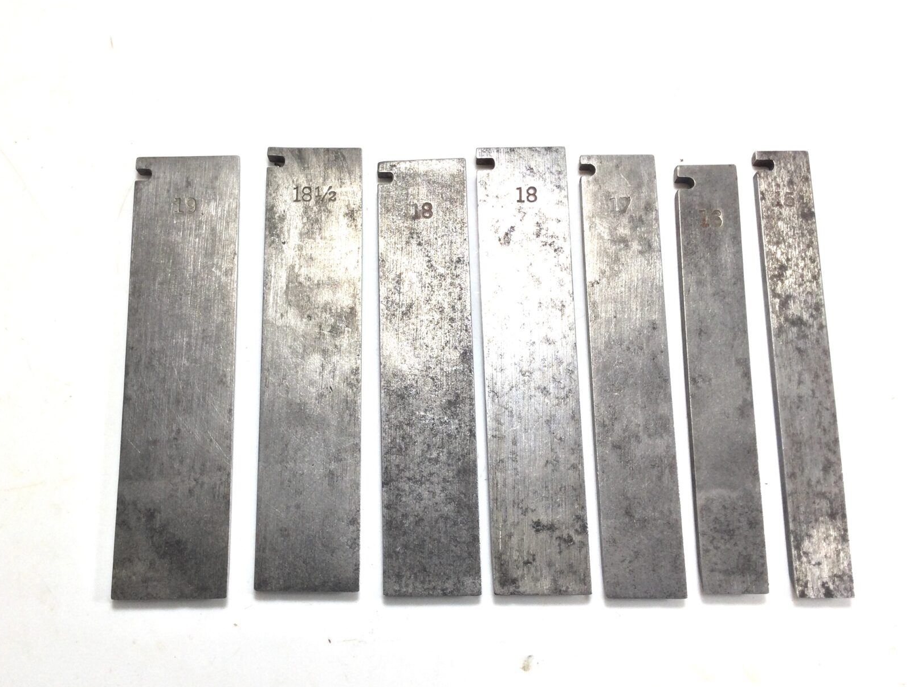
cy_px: 391
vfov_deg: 38.6
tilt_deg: -76.6
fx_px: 980
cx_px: 387
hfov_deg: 50.0
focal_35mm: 37
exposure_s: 1/110
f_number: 2.4
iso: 25
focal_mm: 3.3
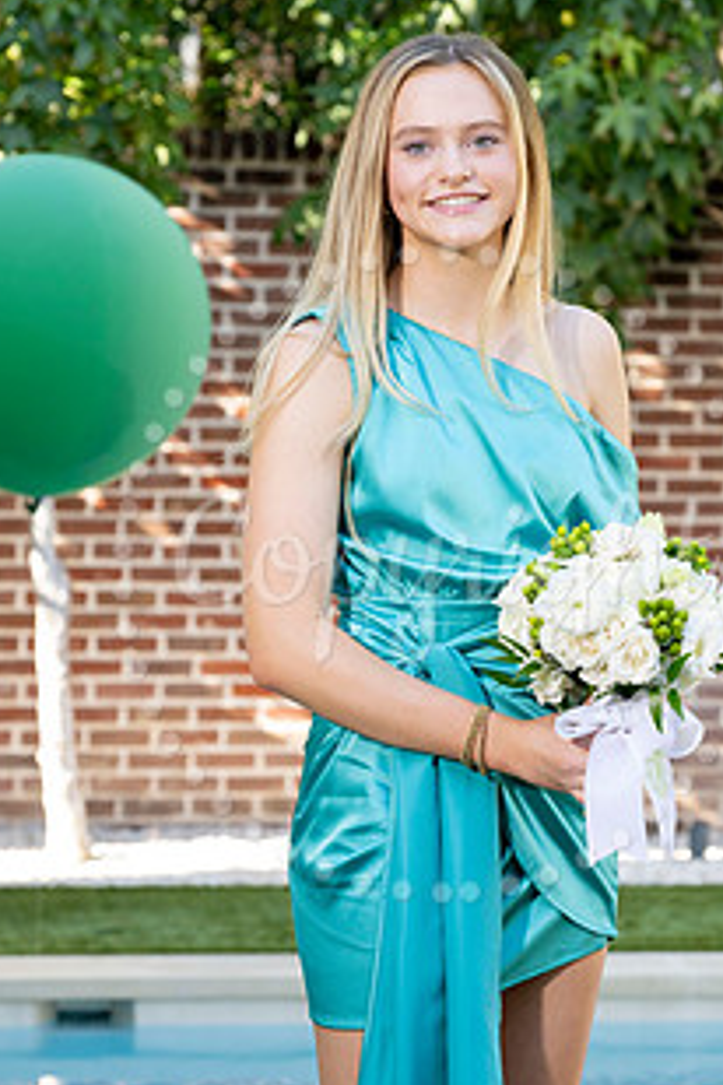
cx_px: 442
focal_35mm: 134
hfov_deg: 10.2
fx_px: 4036
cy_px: 569
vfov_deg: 15.3
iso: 400
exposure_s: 1/200
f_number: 5.6
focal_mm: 92
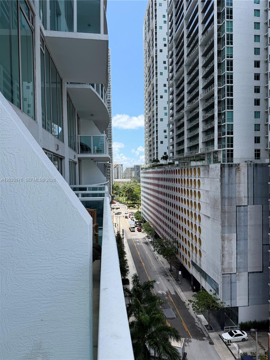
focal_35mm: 24
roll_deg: +1.0
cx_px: 135
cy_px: 180
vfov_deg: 71.6
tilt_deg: -1.7
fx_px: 250
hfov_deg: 56.8
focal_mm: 6.76
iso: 100
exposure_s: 1/2801
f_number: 1.78
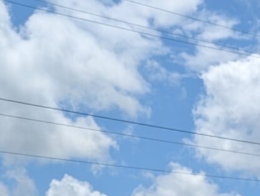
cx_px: 312
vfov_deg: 8.8
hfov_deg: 12.9
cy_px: 518
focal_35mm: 149
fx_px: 1122
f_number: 1.68
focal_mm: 6.9
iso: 21
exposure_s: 1/3115
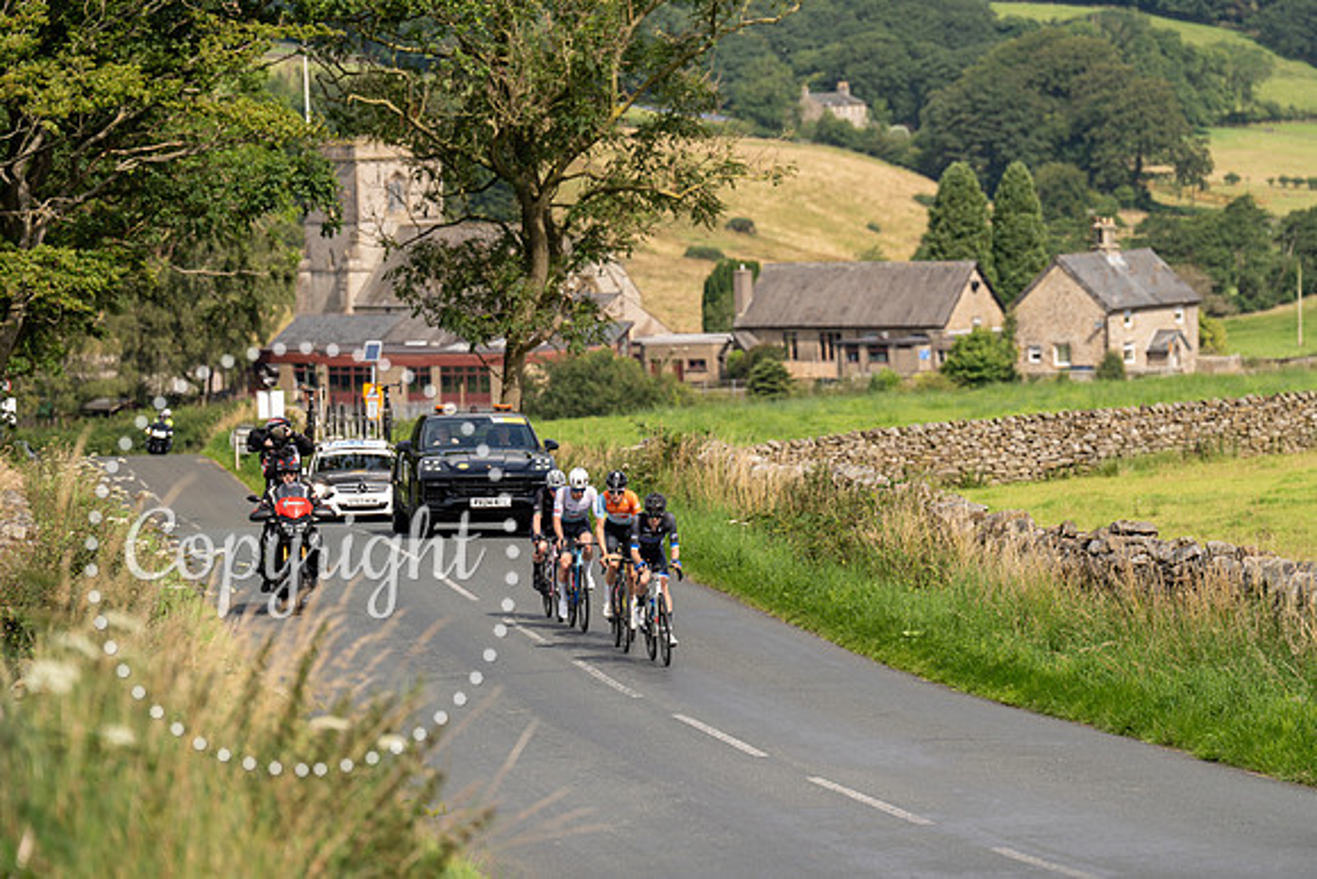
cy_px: 440
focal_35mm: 180
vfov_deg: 7.6
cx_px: 658
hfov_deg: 11.4
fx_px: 6586
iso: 100
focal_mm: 180
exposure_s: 1/800
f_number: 4
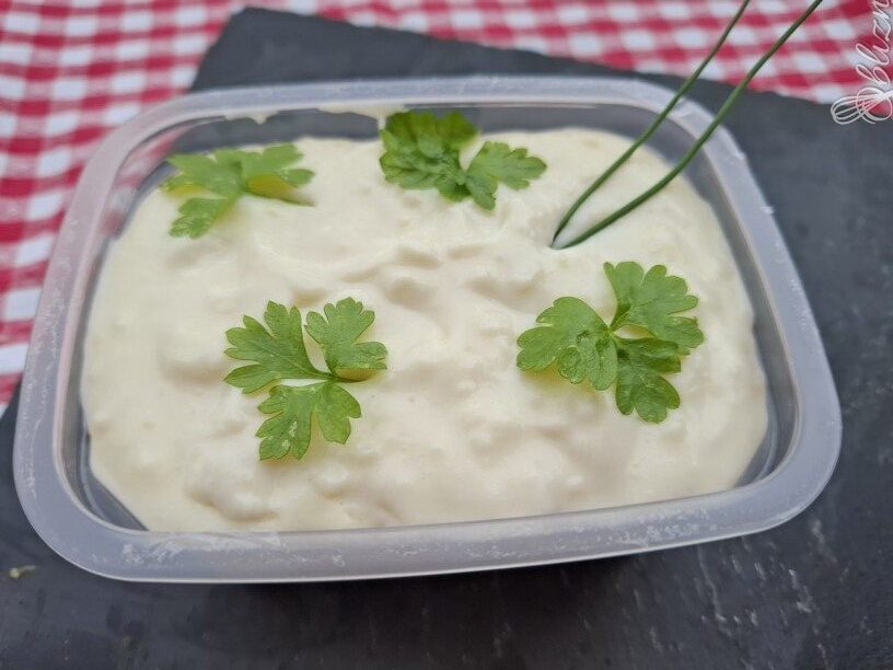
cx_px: 446
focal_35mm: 23
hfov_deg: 73.9
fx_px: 593
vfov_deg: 58.9
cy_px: 335
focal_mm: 5.54
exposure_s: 1/767
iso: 50
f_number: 1.8
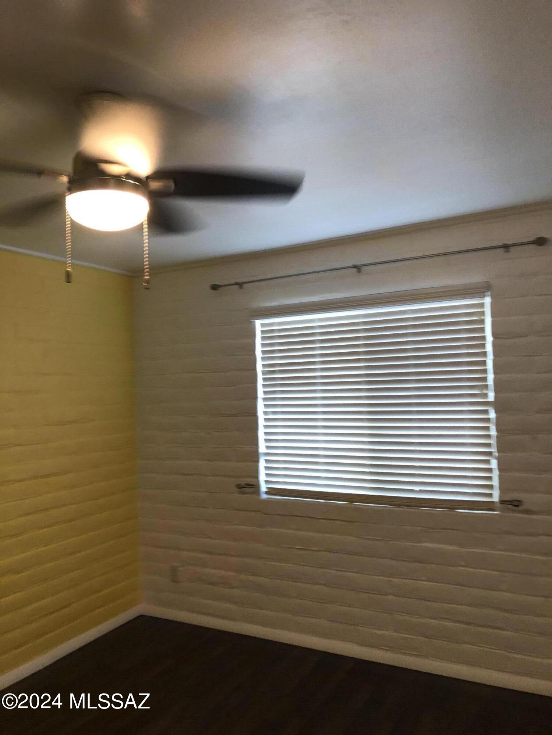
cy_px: 368
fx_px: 595
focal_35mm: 28
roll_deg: +3.6
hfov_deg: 49.7
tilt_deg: -4.1
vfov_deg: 63.4
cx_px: 276
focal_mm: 3.99
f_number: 1.8
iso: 64
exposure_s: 1/15
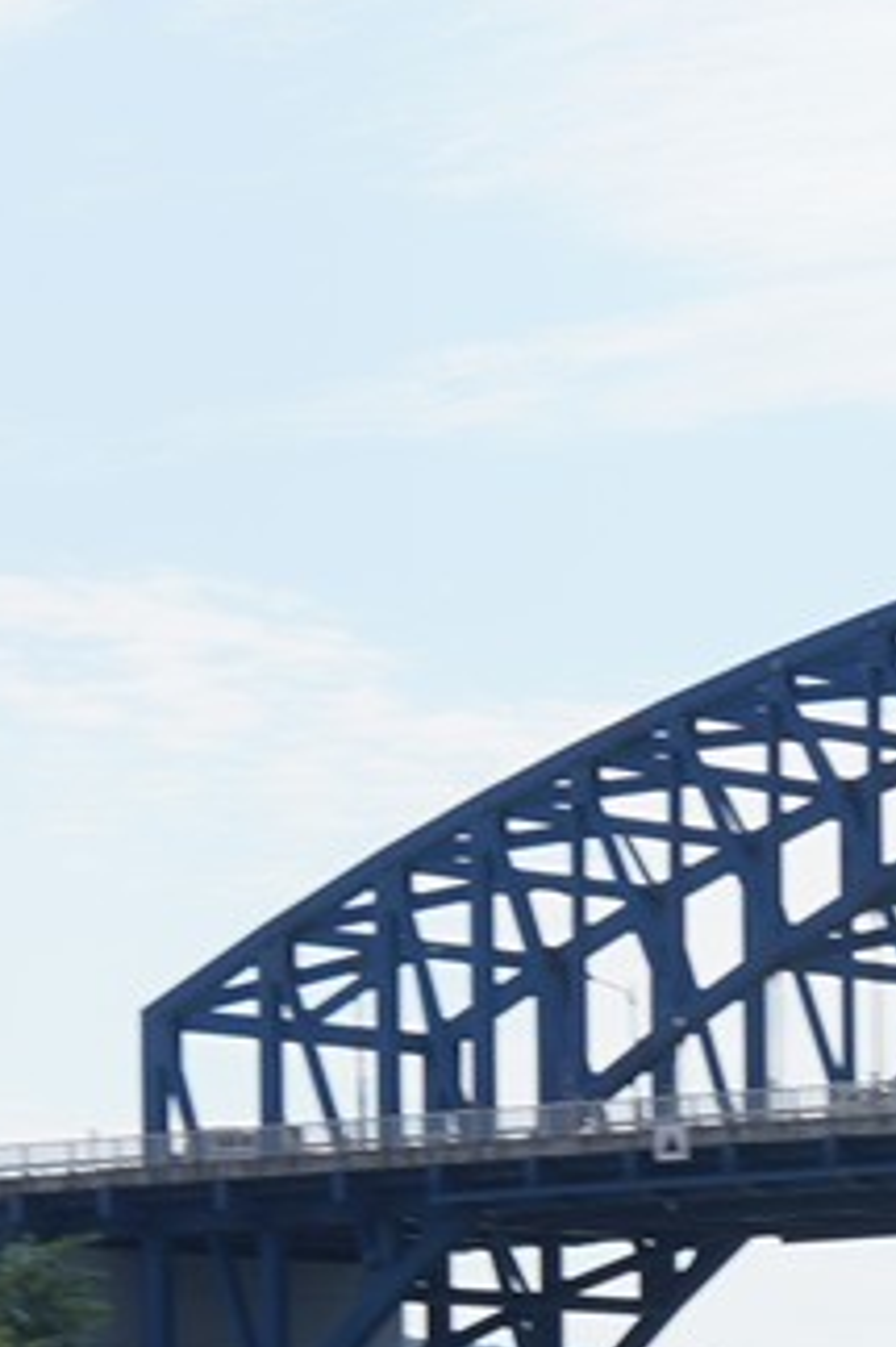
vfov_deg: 9.4
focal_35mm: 217
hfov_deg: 6.1
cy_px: 1618
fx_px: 8109
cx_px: 1996
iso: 100
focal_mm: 35
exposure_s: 1/100
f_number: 14
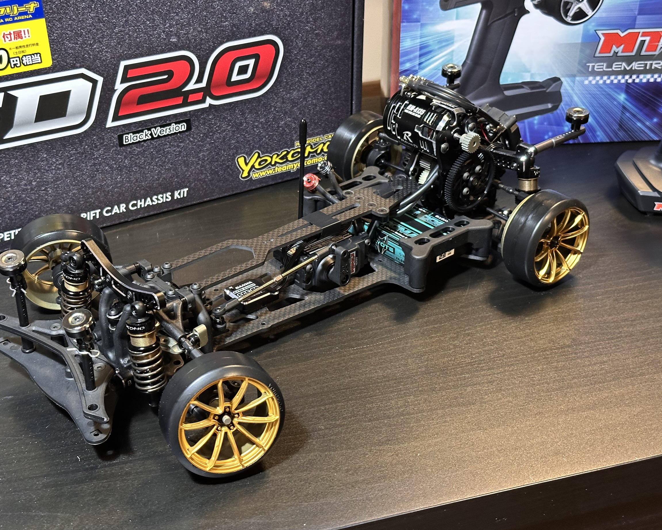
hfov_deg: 36.6
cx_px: 304
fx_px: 999
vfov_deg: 29.7
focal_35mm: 51
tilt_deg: -32.0
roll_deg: +0.2
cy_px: 269
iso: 400
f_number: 1.78
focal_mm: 6.86
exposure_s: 1/33
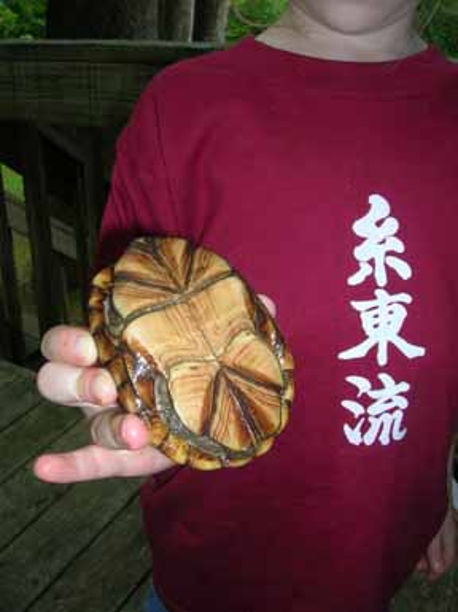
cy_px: 306
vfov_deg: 54.0
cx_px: 229
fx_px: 601
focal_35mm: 34
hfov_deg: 41.7
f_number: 4.9
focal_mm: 5.7
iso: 50
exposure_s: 1/60.1
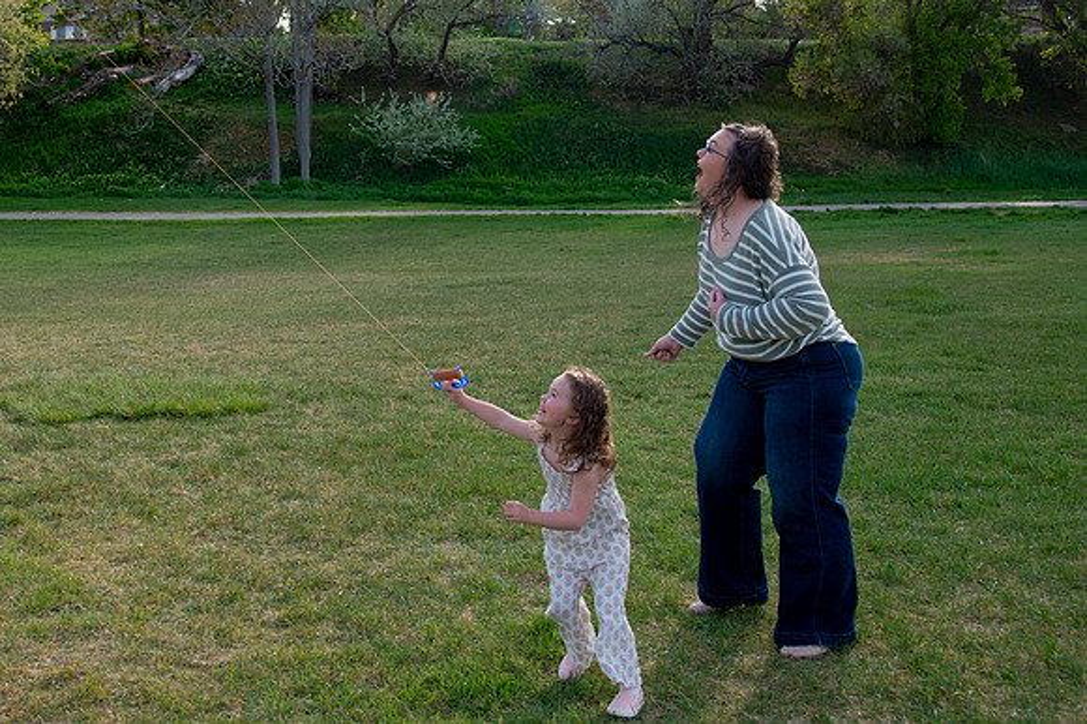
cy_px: 144
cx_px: 367
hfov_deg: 42.7
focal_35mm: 45
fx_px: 1370
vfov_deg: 28.9
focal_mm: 28
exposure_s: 1/500
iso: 200
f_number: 5
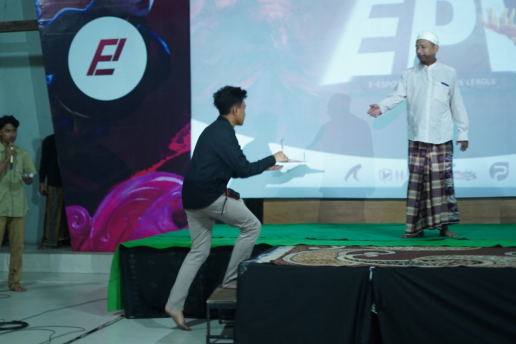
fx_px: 717
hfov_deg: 39.6
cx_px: 258
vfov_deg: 27.0
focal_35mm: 50
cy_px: 172
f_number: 1.8
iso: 2000
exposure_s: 1/60
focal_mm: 50
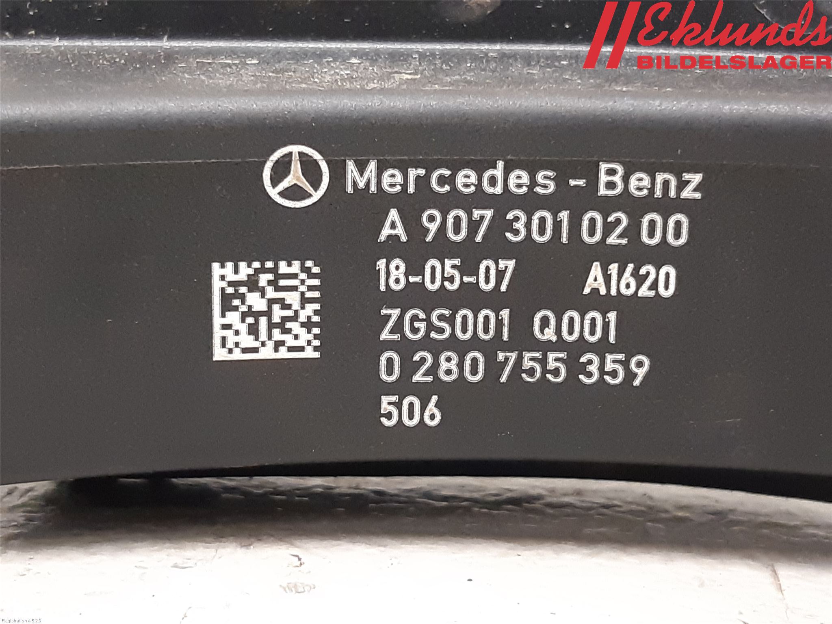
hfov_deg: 67.3
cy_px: 312
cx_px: 416
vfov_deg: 53.1
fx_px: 625
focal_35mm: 26
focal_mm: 3.93
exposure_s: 1/25
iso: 320
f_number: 1.7
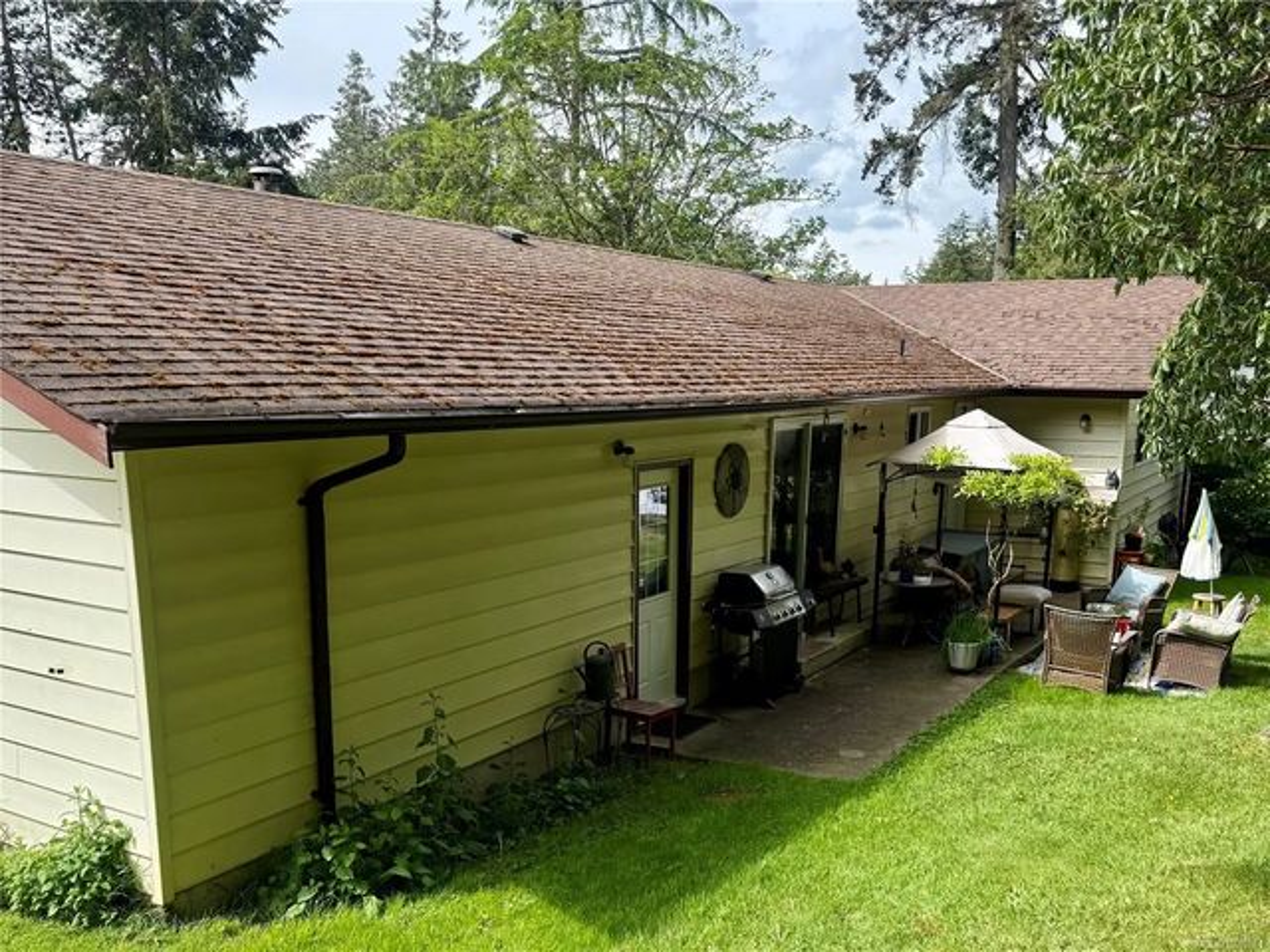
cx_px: 635
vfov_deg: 56.8
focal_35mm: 24
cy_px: 476
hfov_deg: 71.6
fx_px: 881
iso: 100
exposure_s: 1/2232
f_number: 1.78
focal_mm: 6.76
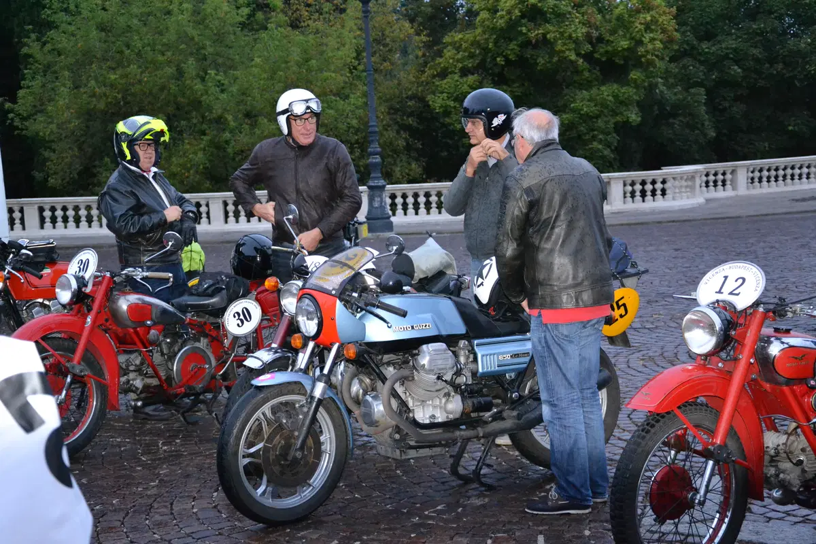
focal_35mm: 68
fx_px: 1530
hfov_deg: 29.9
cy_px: 272
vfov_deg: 20.2
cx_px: 408
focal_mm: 45
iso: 3200
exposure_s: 1/60
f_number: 4.8
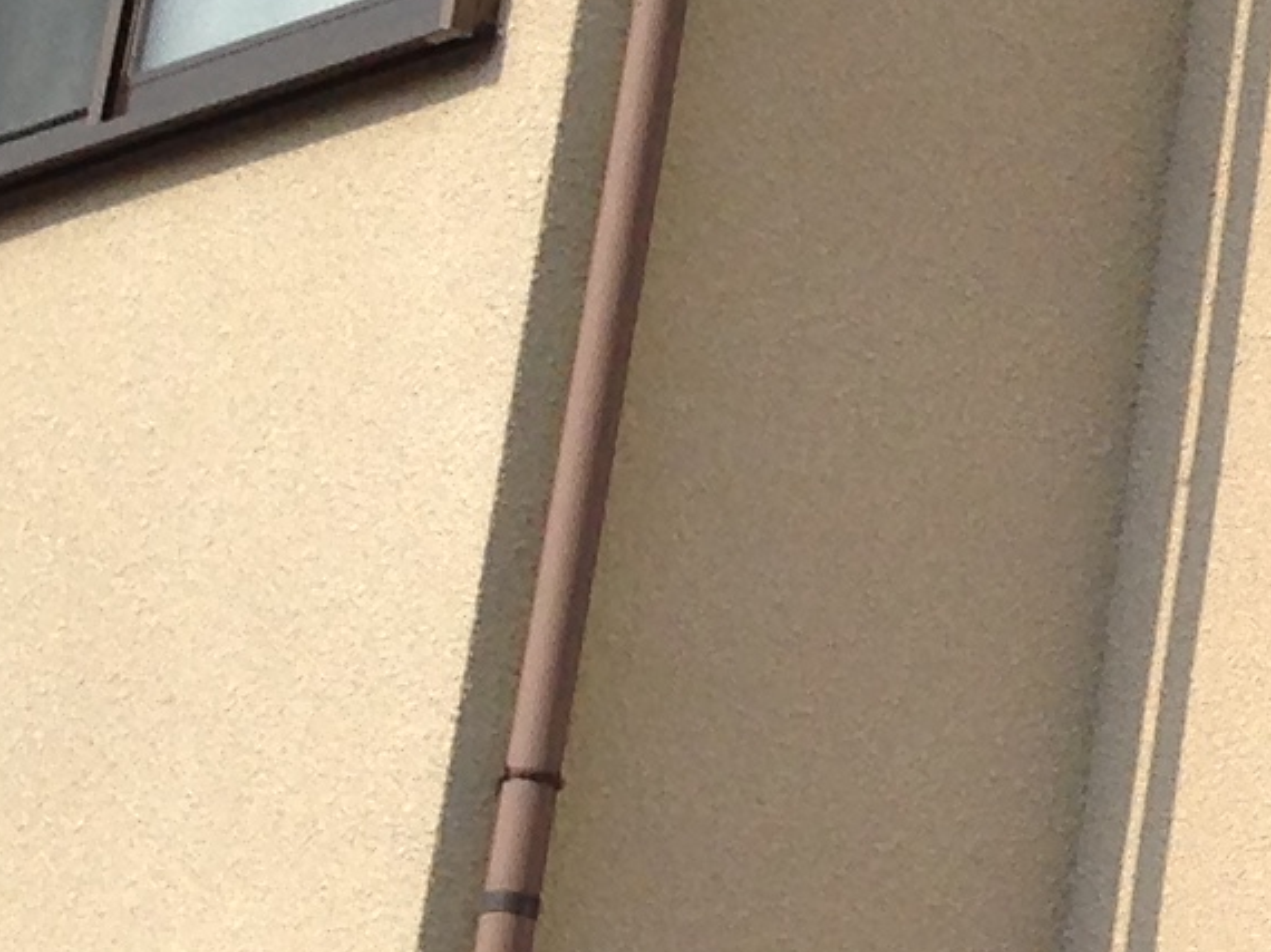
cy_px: 216
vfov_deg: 7.8
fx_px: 6937
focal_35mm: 189
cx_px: 3037
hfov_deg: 9.4
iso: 50
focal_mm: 4.12
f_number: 2.4
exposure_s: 1/1695
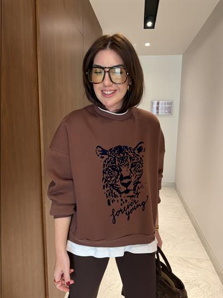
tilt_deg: -6.8
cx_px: 112
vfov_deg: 71.6
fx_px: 206
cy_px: 149
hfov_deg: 56.8
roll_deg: -1.1
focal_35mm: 24
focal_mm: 6.76
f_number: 1.78
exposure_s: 1/50
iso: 500
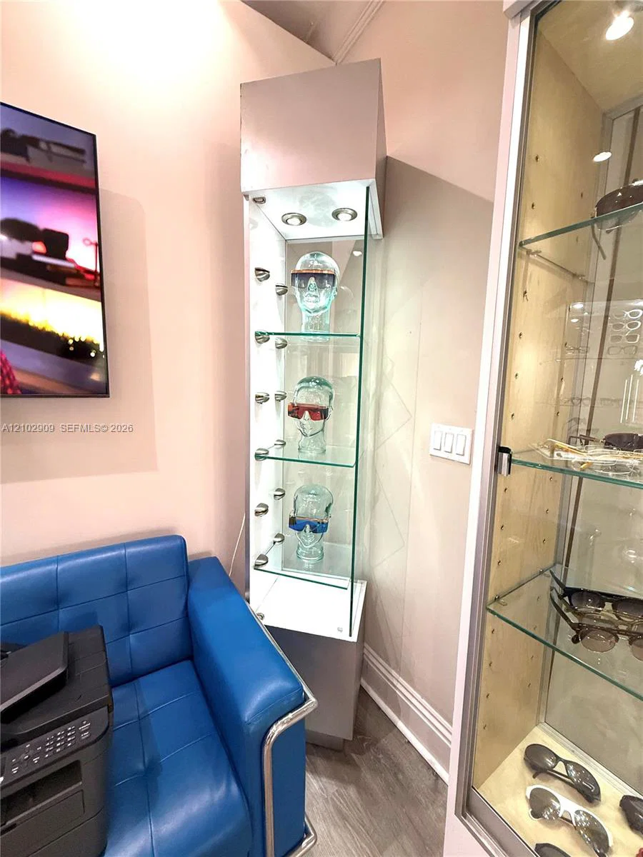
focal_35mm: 14
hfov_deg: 85.7
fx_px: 347
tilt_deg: -6.2
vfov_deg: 102.1
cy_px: 428
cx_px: 322
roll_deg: -1.1
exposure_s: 1/60
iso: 320
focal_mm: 2.22
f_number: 2.2
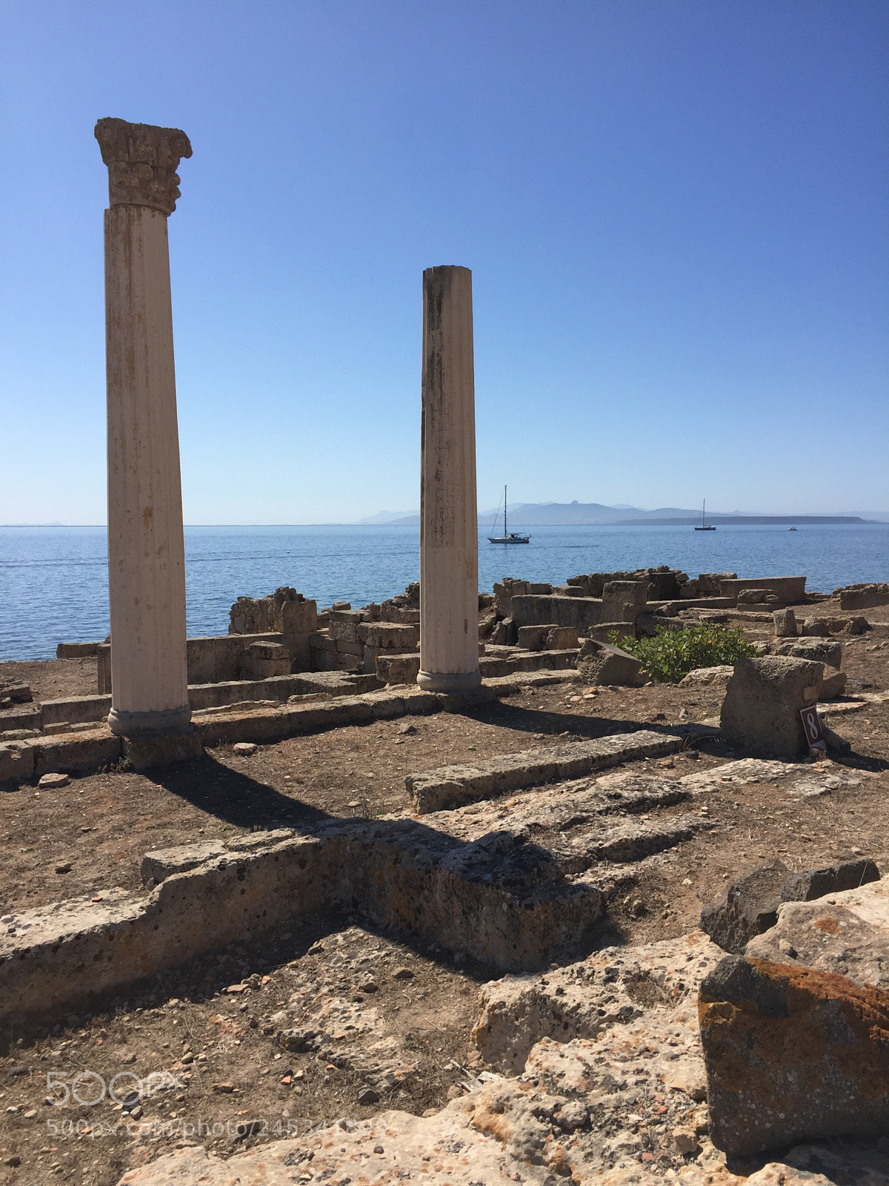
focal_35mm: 29
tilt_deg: -3.3
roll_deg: -0.1
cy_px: 593
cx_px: 444
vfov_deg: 61.7
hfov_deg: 48.2
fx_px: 993
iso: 32
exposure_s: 1/3049
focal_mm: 4.15
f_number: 2.2
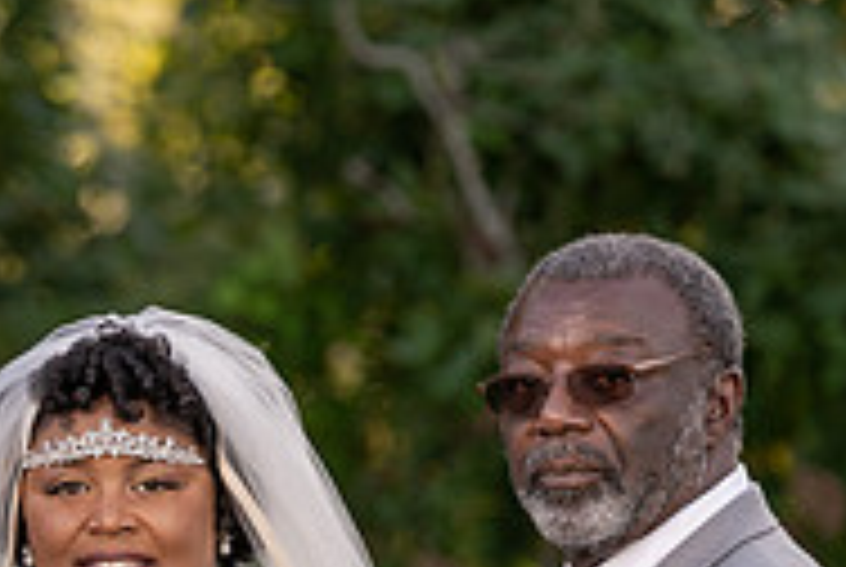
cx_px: -14
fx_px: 14875
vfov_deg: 2.2
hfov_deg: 3.3
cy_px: 862
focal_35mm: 632
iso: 100
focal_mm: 198
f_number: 4
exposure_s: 1/200
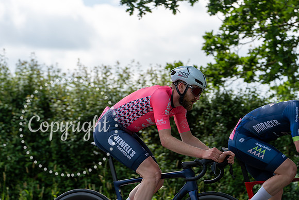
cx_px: 150
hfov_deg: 18.6
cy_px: 100
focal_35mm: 110
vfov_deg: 12.5
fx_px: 914
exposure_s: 1/1250
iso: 100
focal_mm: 110
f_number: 3.5
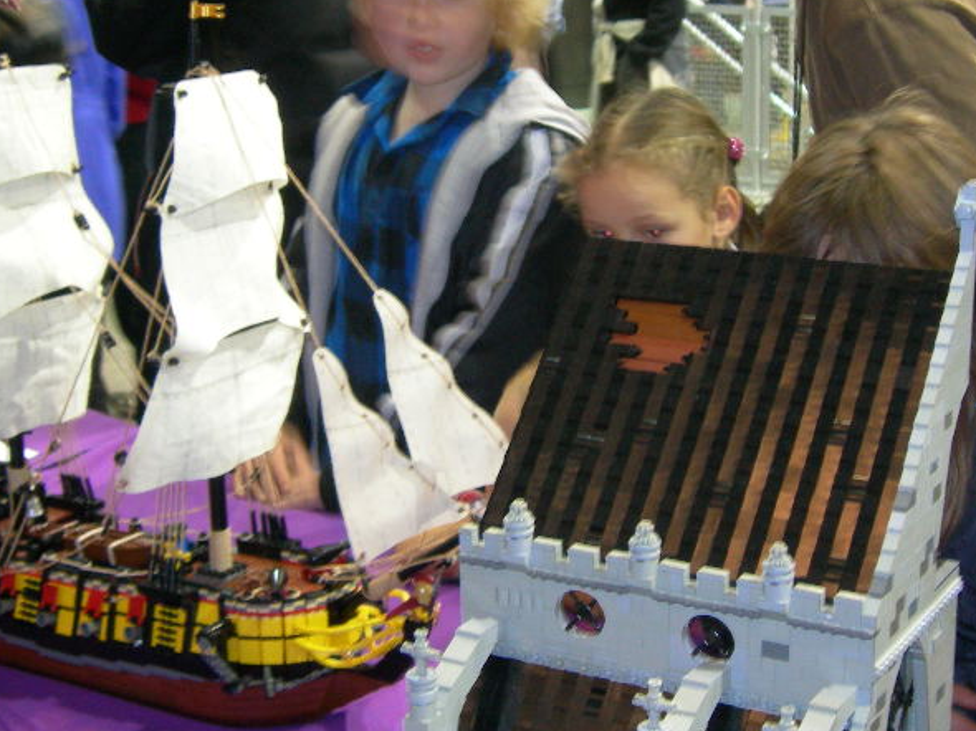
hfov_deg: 29.4
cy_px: 309
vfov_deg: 22.2
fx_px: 1860
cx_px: 511
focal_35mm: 66
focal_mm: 7.8
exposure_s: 1/5.8
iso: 200
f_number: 2.8
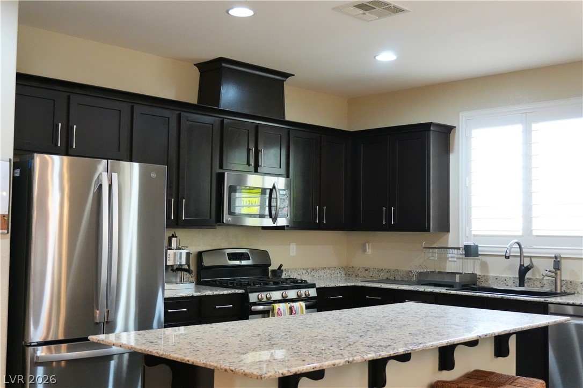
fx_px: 680
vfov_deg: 31.9
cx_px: 292
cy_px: 194
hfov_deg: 46.4
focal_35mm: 42
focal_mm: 28
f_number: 4.5
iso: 4000
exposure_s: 1/160
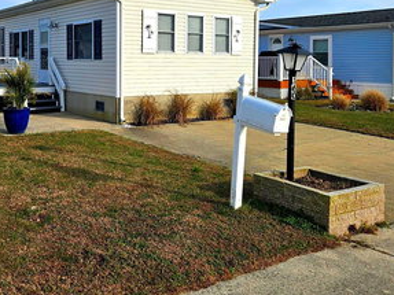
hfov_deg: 45.0
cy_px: 67
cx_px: 126
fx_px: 466
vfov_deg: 34.2
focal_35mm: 41
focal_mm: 5.4
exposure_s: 1/2259
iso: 25
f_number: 1.8
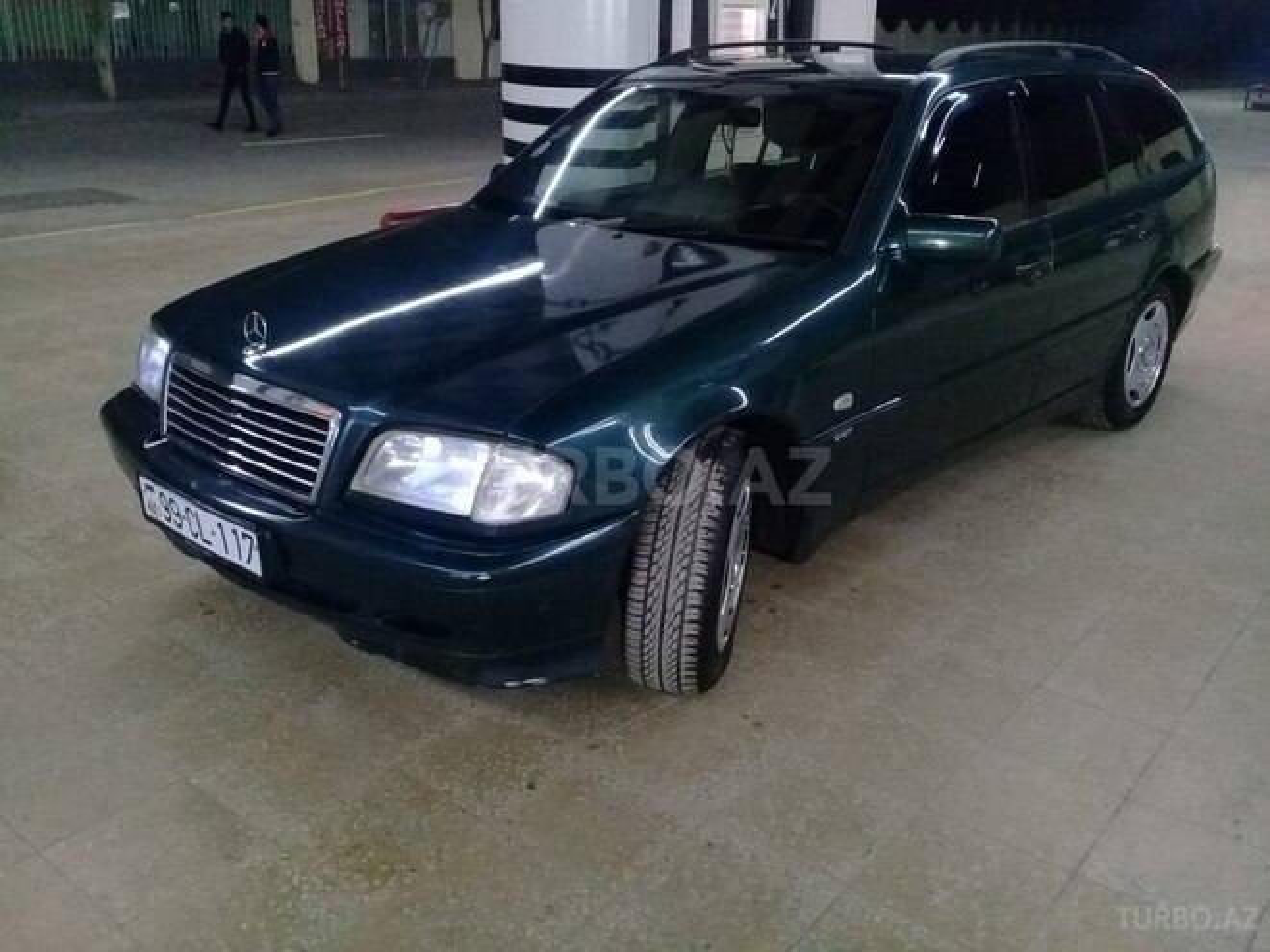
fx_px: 1137
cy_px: 476
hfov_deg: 58.4
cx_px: 635
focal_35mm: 31
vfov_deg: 45.4
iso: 640
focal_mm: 3.3
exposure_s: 1/33
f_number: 2.2
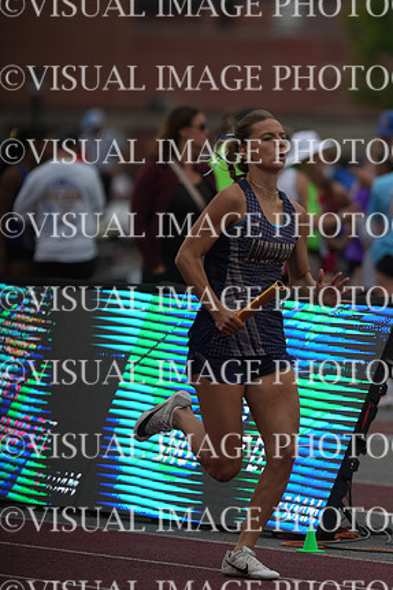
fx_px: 6620
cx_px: 264
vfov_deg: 5.1
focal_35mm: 404
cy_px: 335
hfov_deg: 3.4
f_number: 4
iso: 400
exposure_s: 1/4000
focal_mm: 300
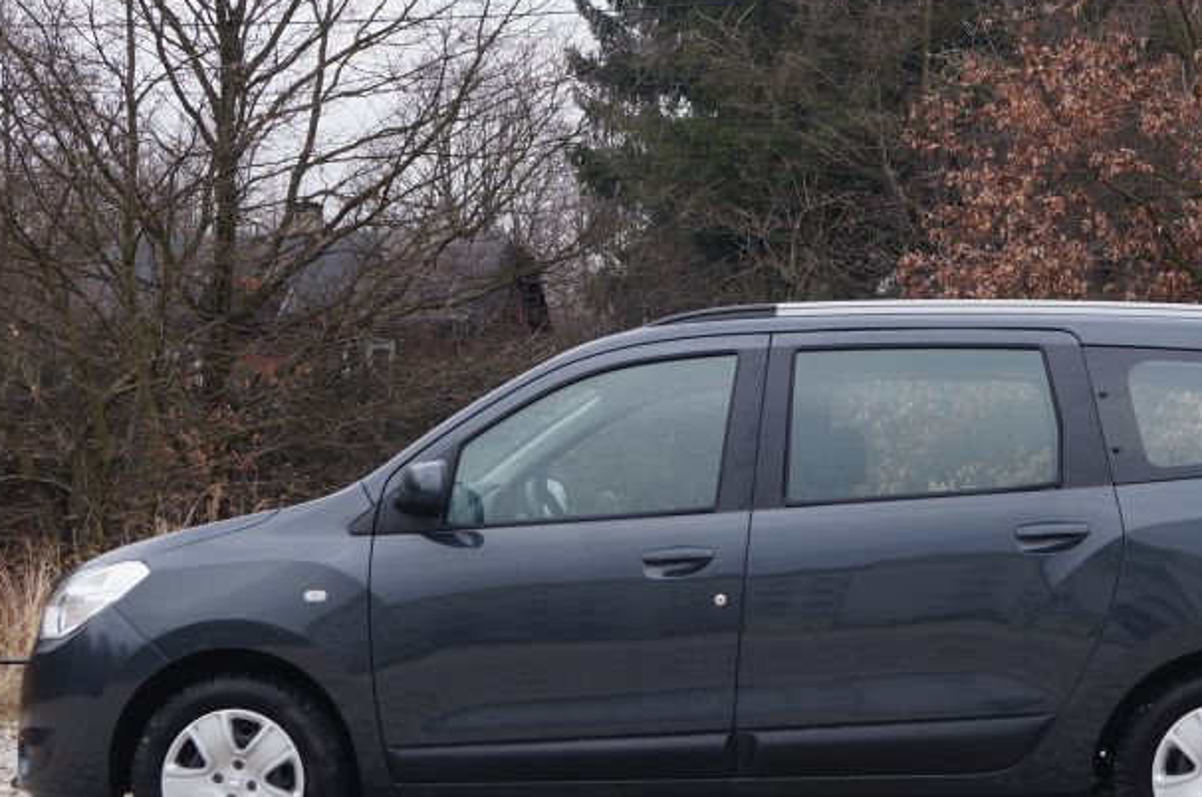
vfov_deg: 17.9
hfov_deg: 26.6
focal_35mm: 76
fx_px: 2533
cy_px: 330
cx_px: 770
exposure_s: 1/80
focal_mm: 30
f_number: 7.1
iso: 100
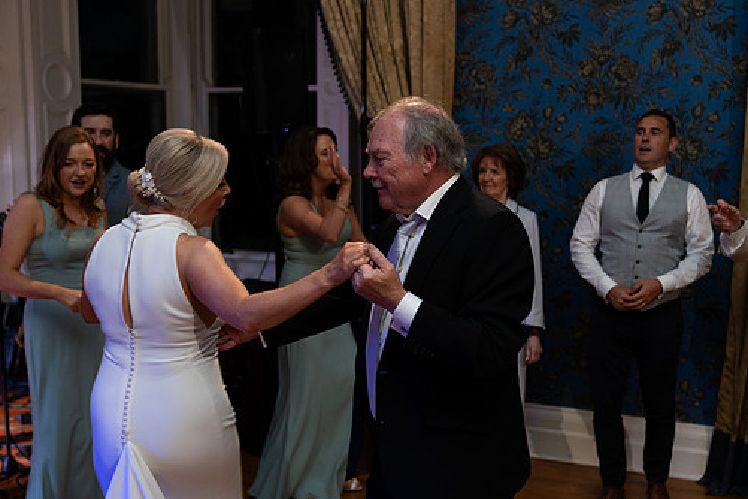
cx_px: 379
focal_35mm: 44
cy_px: 267
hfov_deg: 44.5
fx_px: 914
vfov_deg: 30.5
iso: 1250
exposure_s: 1/160
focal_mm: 38
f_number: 2.8
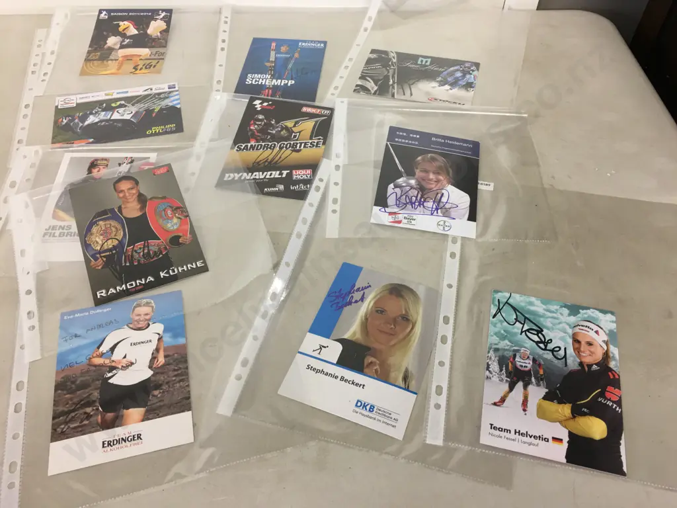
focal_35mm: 29
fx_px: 567
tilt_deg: -48.8
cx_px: 338
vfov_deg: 48.2
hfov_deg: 61.7
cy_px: 254
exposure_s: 1/17
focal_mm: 4.15
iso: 32
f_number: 2.2
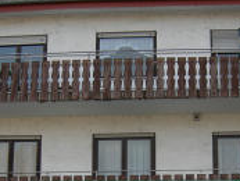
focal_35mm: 83
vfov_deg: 17.4
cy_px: 182
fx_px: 576
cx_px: 133
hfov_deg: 23.5
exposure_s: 1/77.7
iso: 64
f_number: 2.7
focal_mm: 7.5
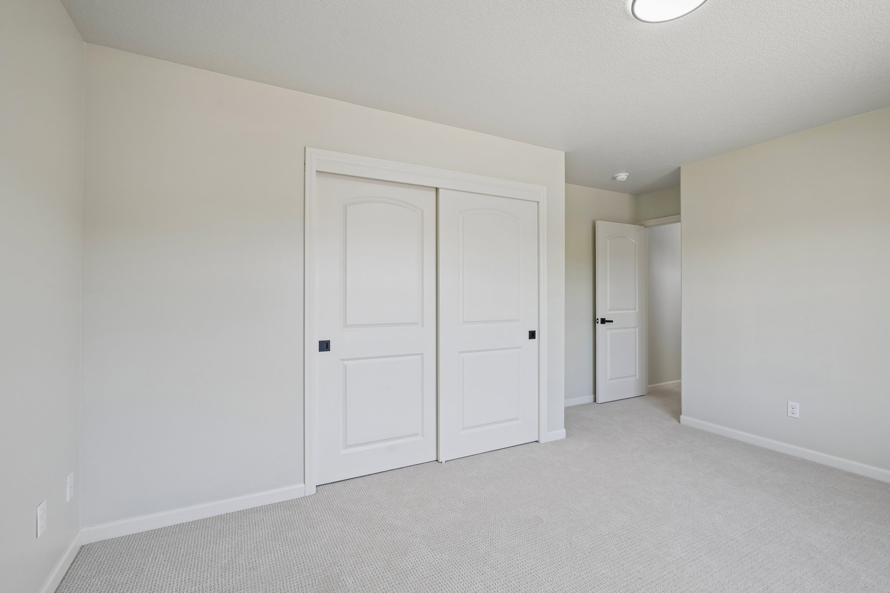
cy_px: 296
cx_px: 445
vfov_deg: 73.7
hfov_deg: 96.7
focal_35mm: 16
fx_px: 395
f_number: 8
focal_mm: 16
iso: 400
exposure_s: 1/50
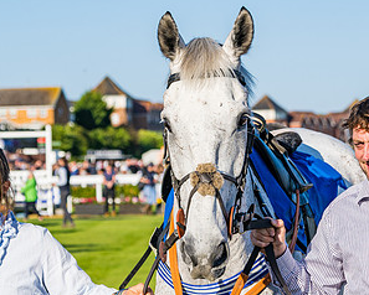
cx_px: 234
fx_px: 1869
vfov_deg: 9.0
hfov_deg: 11.3
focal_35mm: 171
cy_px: 282
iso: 200
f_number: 5
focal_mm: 70
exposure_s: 1/1250
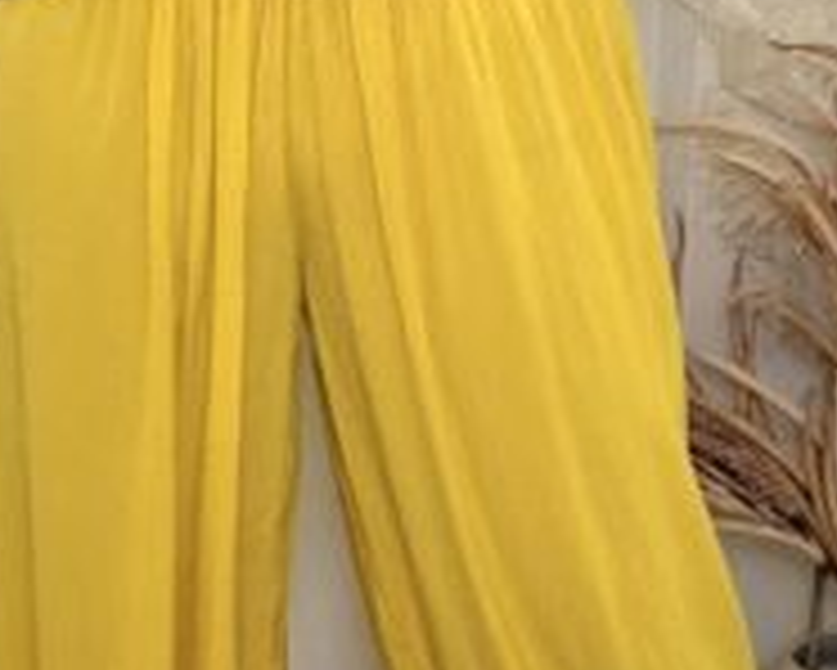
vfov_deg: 12.1
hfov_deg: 15.3
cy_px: -27
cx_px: 342
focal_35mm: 126
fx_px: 3123
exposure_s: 1/60
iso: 100
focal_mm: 2.71
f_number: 1.9
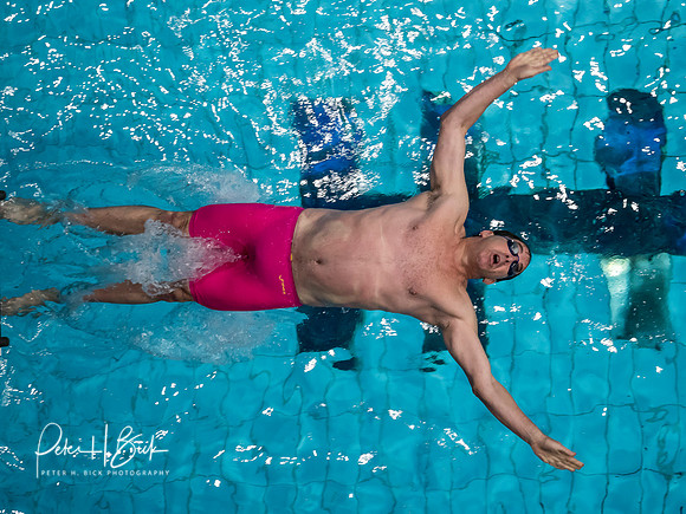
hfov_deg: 5.8
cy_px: 229
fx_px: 6799
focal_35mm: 343
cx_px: 392
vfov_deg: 4.3
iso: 2000
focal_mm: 150
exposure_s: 1/1000
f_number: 2.8
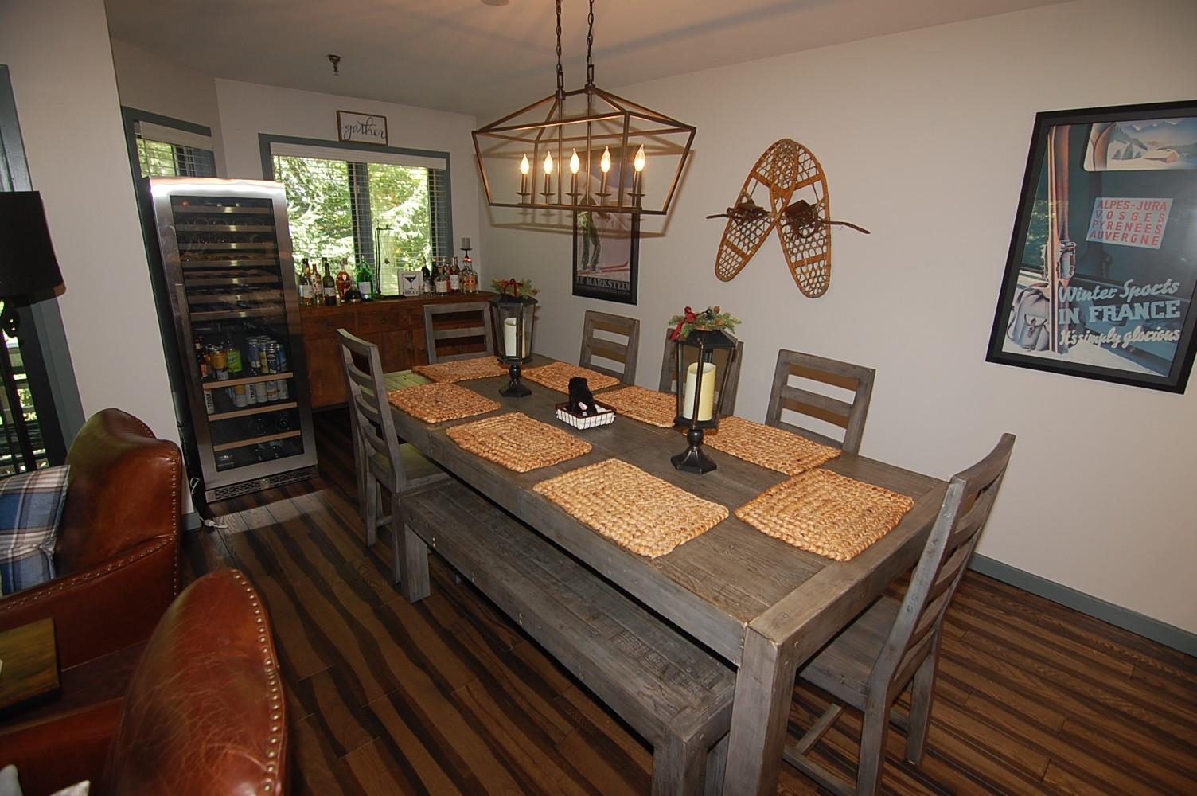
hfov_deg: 95.0
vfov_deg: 72.0
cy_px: 398
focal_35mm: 16
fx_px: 548
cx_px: 598
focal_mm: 11
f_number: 4
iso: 400
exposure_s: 1/60
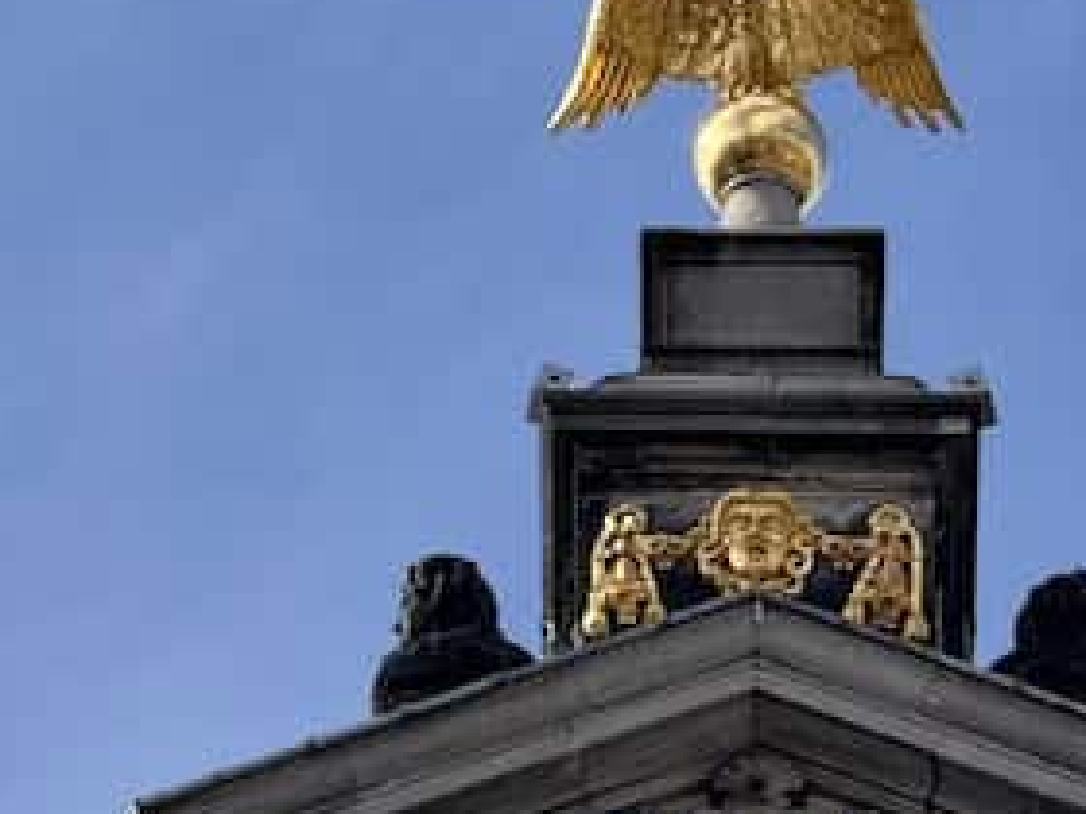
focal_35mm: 386
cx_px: 551
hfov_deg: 5.1
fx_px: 12110
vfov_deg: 3.8
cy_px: 1126
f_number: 2.8
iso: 50
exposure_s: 1/1916
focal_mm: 15.7
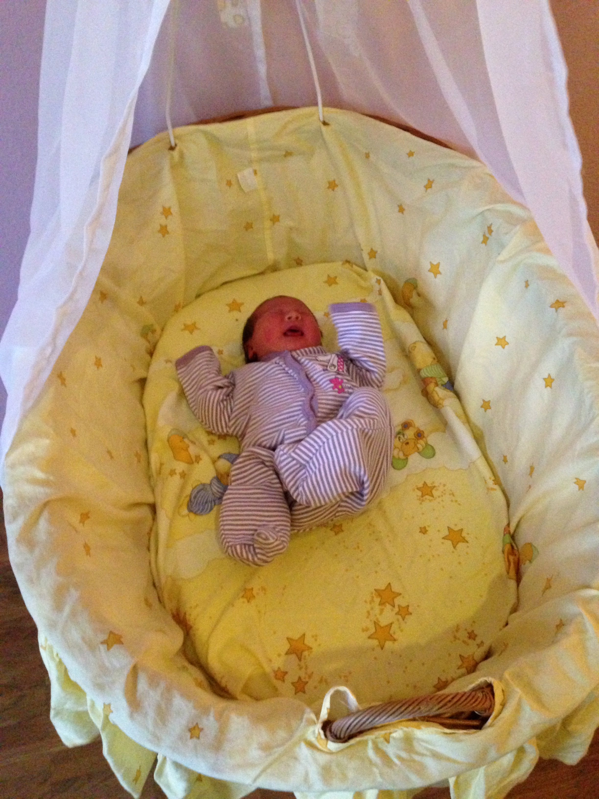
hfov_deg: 42.9
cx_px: 300
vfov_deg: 55.4
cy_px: 400
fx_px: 761
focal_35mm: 33
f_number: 2.4
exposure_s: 1/15
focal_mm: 4.13
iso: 800
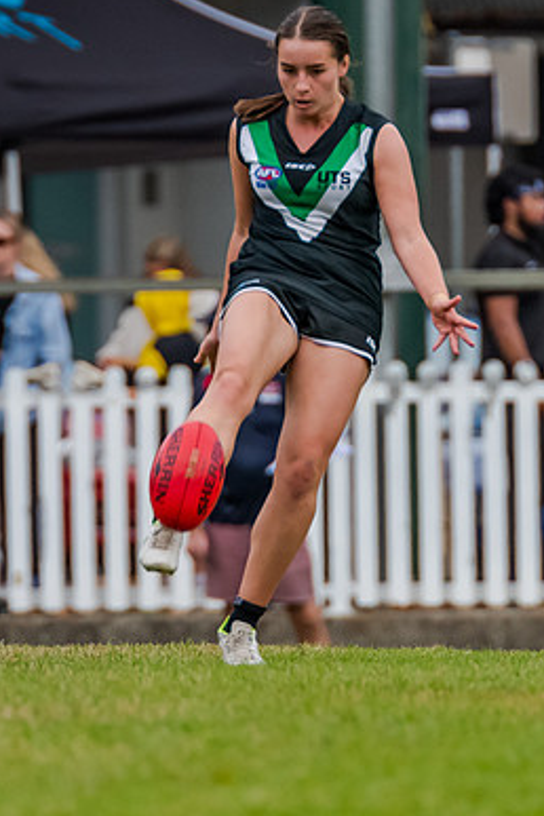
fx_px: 31436
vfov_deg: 1.5
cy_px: 178
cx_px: 306
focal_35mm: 1387
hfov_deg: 1.0
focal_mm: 420
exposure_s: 1/1600
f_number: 5
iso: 800
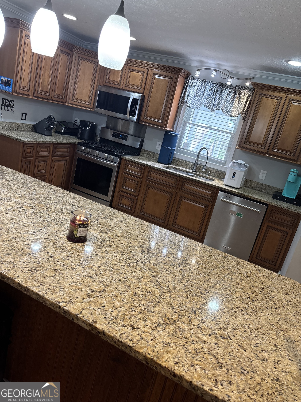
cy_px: 201
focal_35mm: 26
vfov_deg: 67.3
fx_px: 301
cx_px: 150
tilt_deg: -14.9
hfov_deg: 53.1
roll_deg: -14.2
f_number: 1.6
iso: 160
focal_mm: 5.96
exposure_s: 1/60
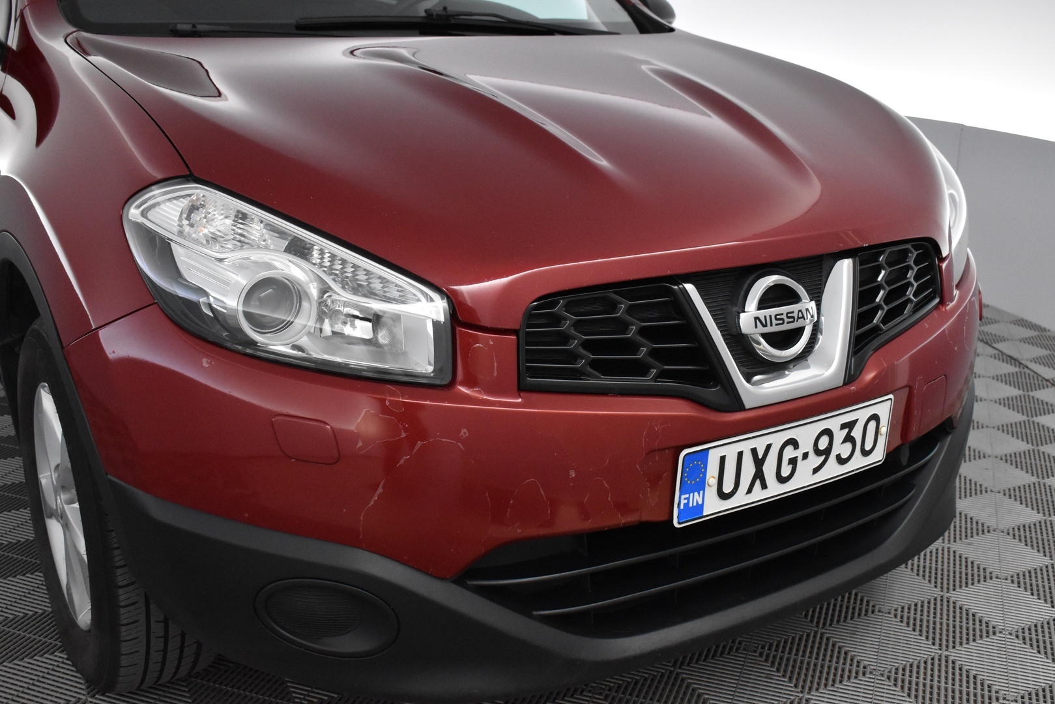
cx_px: 528
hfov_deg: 51.3
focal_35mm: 38
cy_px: 352
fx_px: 1099
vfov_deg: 35.5
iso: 3200
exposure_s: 1/125
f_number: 5.6
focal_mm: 25
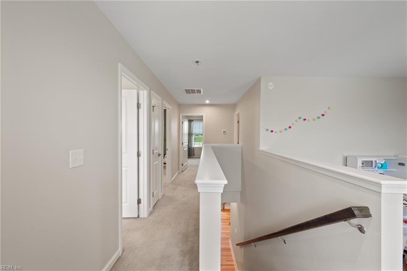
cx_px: 204
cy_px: 136
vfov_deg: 81.2
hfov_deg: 104.2
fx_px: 158
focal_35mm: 14
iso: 250
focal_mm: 14
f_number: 10
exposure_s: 1/1.67
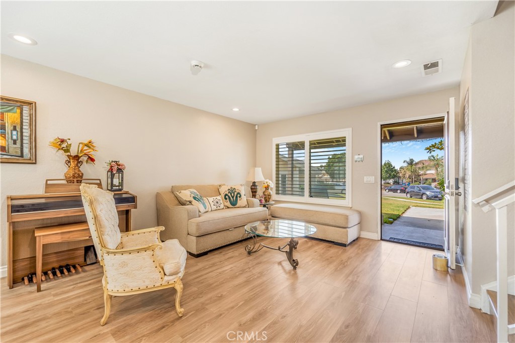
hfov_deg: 104.2
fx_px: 200
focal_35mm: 14
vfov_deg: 81.2
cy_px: 172
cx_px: 258
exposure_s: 1/60
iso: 100
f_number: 8
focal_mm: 14
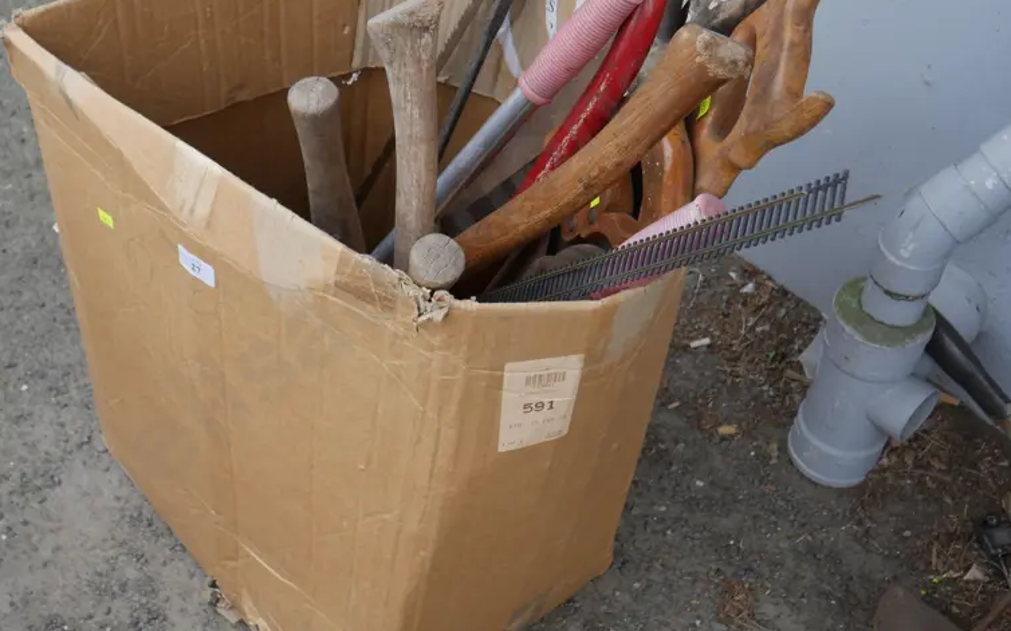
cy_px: 286
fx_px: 1350
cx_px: 379
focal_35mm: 49
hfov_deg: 40.8
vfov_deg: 26.3
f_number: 4
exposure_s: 1/200
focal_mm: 17
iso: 200
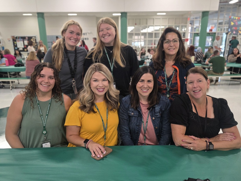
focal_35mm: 23
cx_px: 120
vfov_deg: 58.9
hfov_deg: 73.9
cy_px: 90
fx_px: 160
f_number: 1.7
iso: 160
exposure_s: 1/120
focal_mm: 6.3
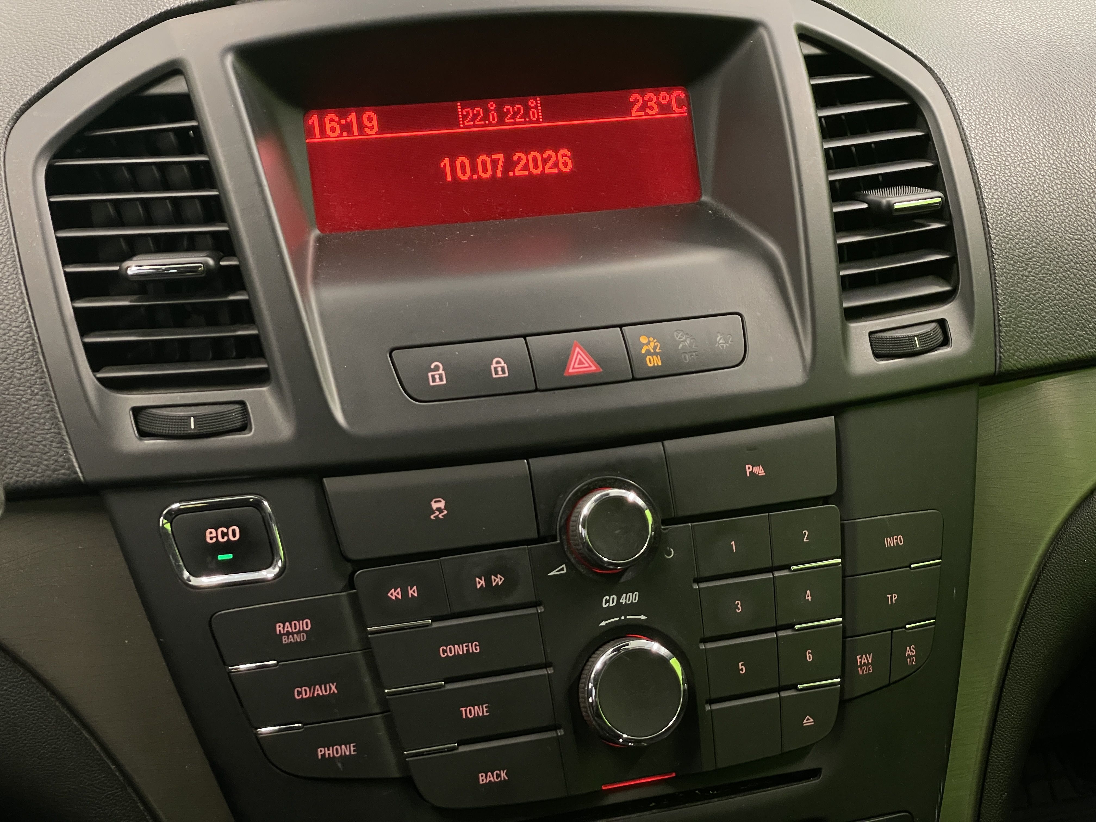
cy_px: 411
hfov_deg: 36.8
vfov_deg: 28.0
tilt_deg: -25.3
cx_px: 548
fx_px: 1646
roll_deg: -2.2
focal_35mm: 52
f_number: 2
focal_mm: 6
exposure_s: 1/50
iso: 250
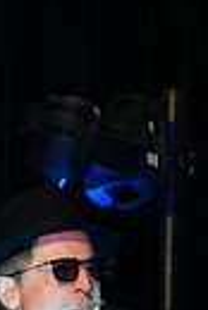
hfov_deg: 2.9
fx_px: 4045
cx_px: 27
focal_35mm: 468
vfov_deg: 4.4
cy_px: 393
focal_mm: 105
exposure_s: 1/250
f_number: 4
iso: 1600
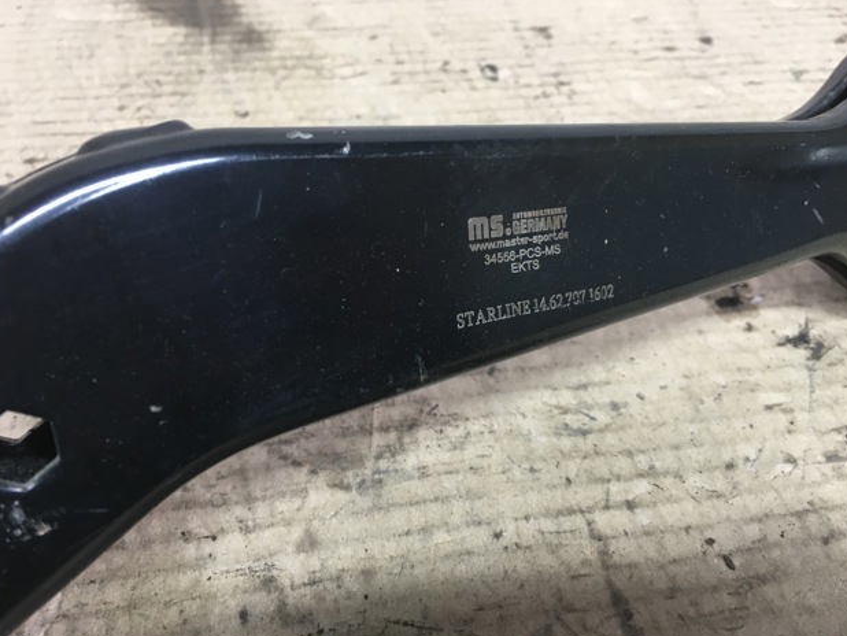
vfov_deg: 46.8
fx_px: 734
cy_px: 315
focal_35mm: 30
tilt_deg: -46.8
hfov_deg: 59.9
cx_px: 428
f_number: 2.2
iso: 100
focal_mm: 4.15
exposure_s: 1/33
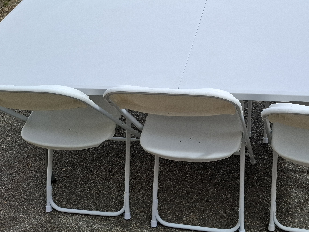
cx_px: 218
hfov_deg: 44.7
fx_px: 366
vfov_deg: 34.7
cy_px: 73
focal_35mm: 41
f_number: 1.8
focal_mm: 5.54
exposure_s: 1/2079
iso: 50
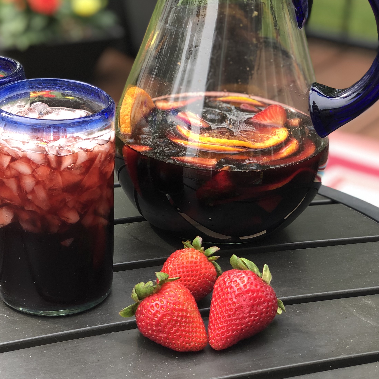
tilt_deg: -20.9
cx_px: 131
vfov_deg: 20.6
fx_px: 1041
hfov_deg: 20.6
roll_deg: -1.5
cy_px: 122
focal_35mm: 84
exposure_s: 1/120
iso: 25
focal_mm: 6
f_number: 2.4
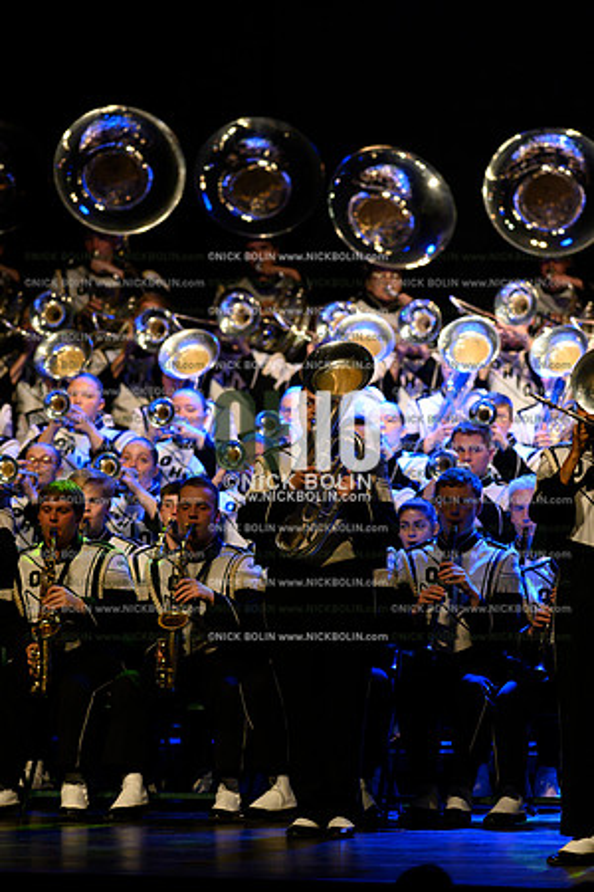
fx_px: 7424
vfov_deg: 6.9
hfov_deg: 4.6
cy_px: 446
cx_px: 297
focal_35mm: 300
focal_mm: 300
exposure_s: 1/500
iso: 5000
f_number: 4
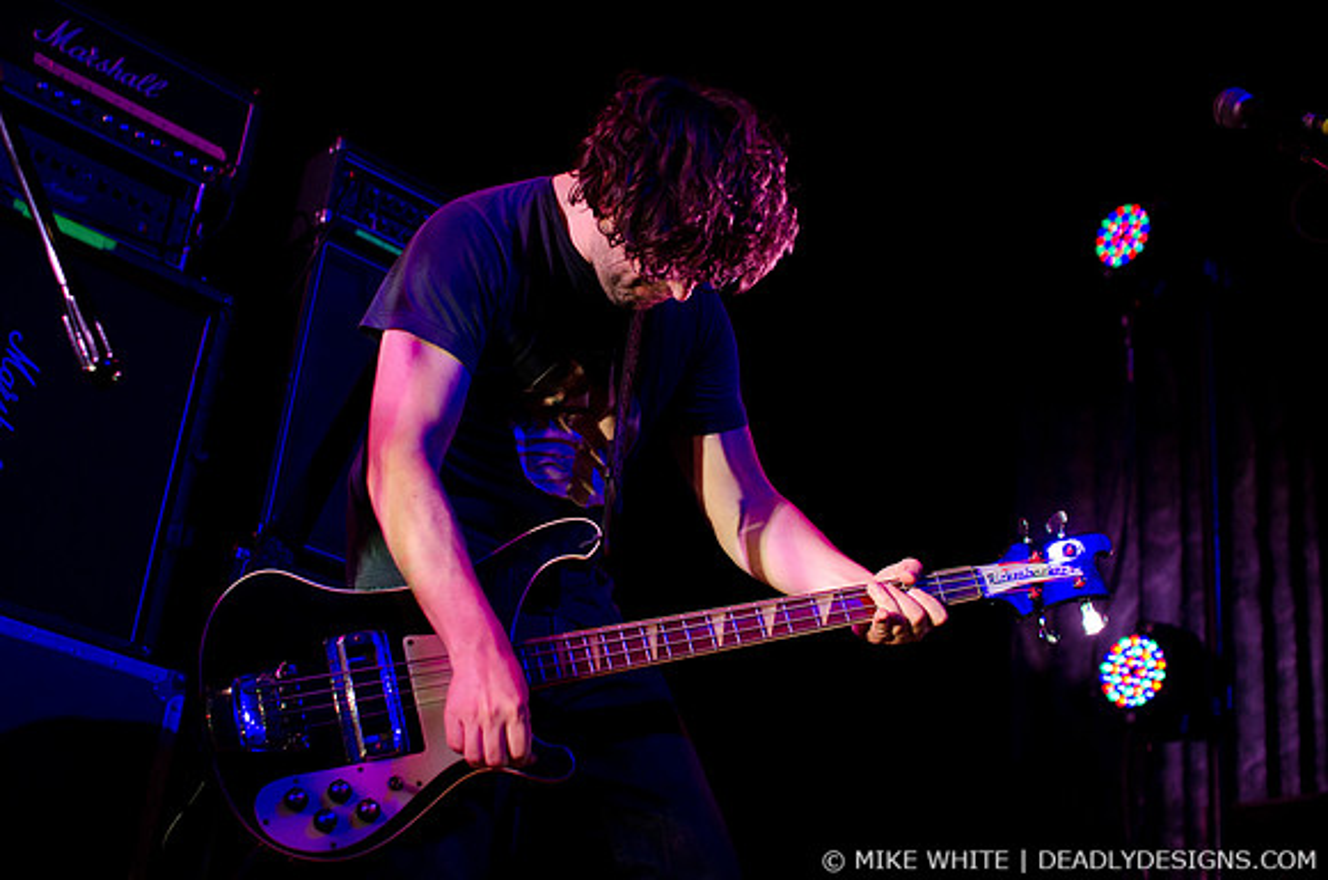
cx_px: 664
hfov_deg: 43.7
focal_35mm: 45
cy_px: 440
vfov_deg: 29.7
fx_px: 1656
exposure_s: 1/320
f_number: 3.2
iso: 1000
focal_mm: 30
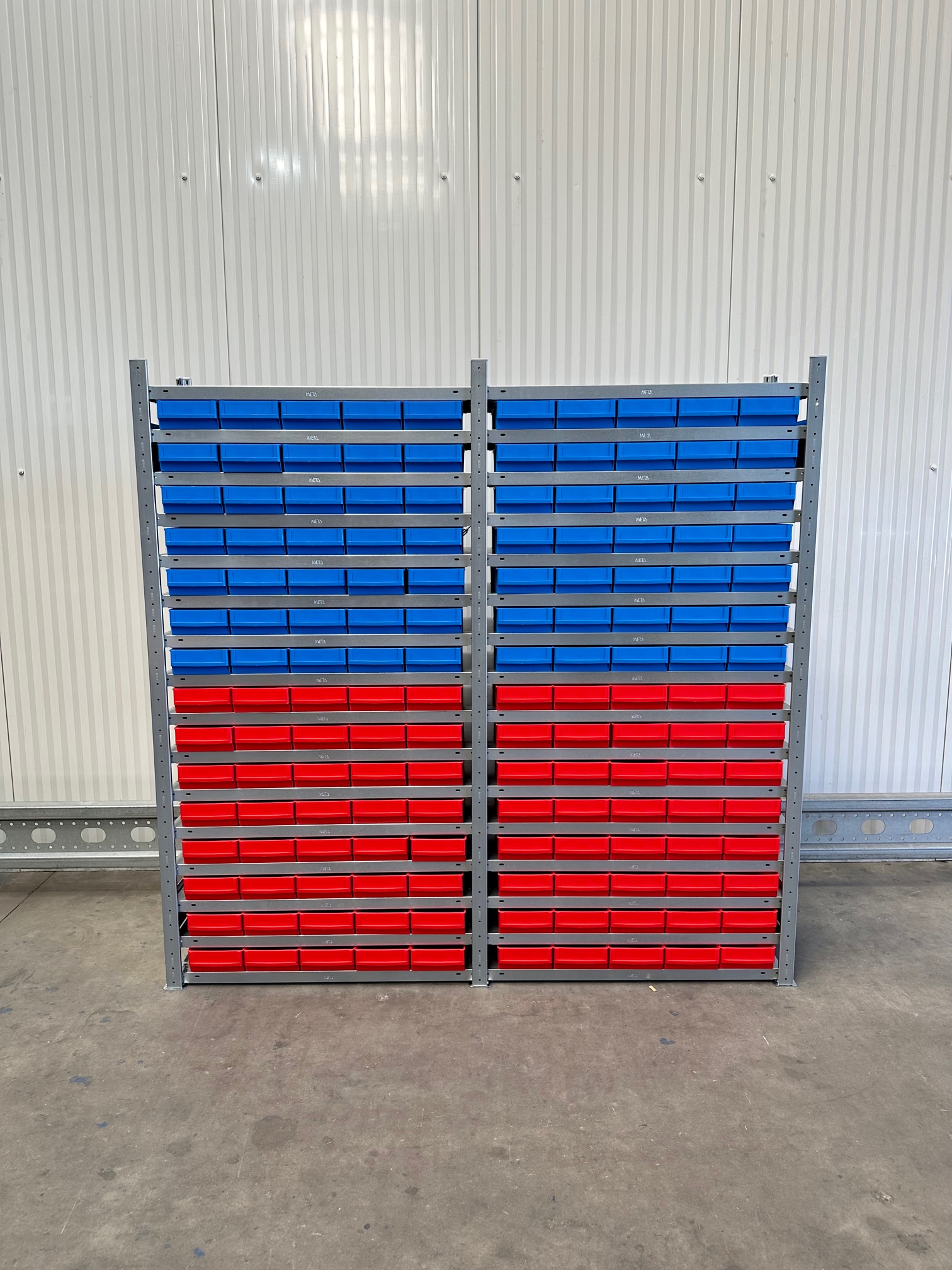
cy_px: 635
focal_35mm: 24
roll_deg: -0.1
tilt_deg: -9.3
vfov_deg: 71.6
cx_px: 476
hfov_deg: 56.8
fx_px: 880
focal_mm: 6.86
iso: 64
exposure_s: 1/121
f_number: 1.78
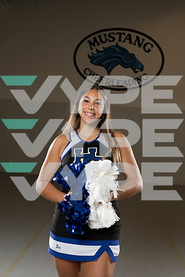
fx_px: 331
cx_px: 92
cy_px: 138
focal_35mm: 43
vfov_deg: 45.4
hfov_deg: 31.2
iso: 500
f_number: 5.6
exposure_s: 1/250
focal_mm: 43
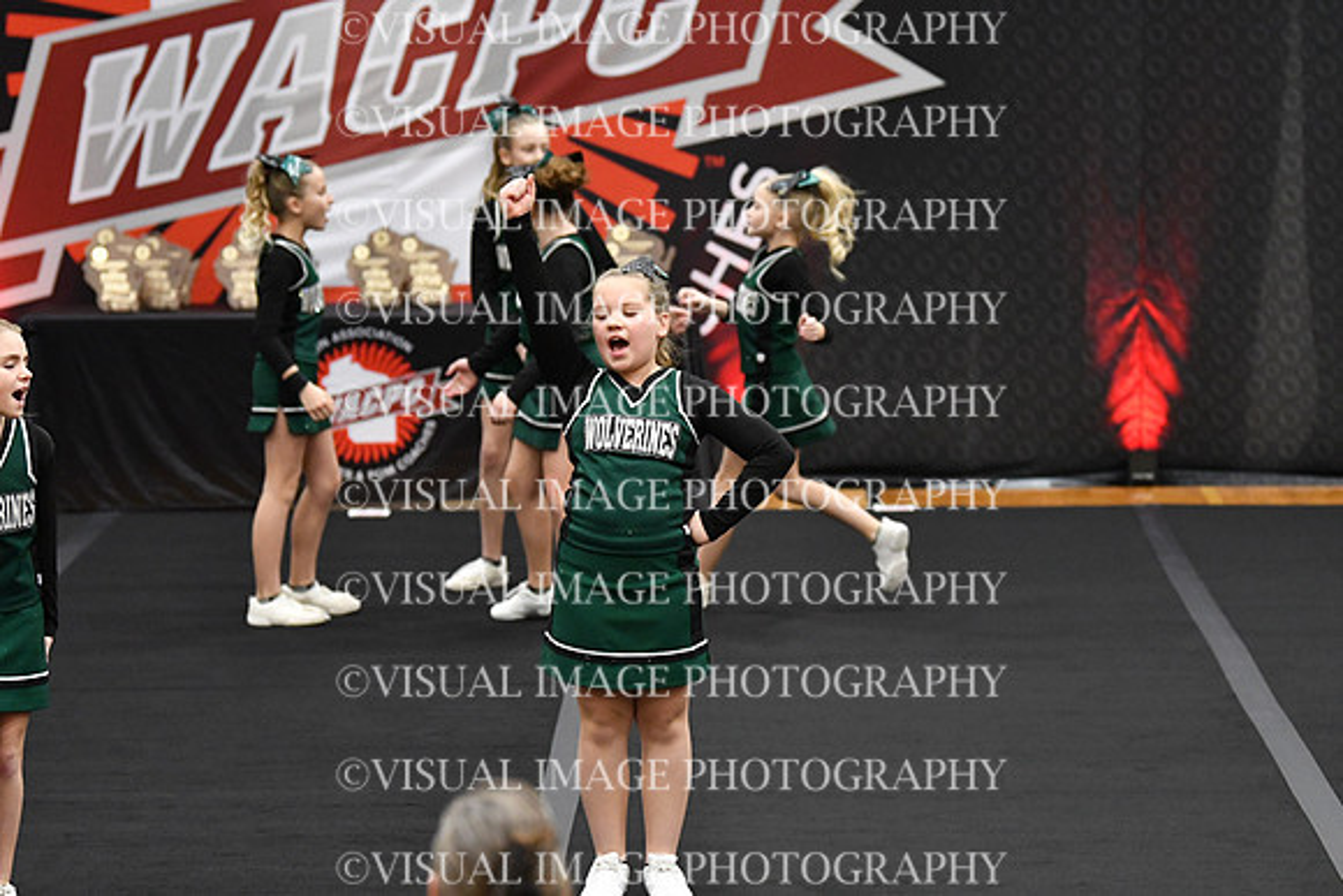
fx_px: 6716
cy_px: 448
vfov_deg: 7.6
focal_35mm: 180
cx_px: 672
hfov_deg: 11.4
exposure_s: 1/800
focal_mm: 120
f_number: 2.8
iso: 5000
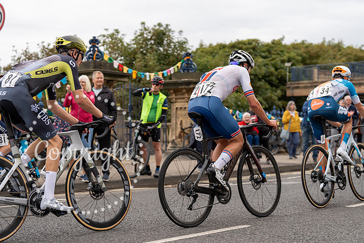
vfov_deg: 19.5
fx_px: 708
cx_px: 182
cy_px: 122
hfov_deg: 28.8
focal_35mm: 70
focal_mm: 70
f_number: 3.5
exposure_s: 1/1000
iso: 320
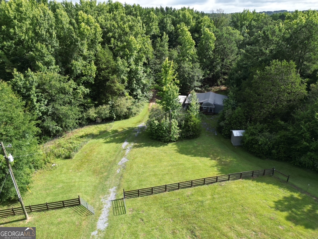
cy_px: 120
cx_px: 159
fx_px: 220
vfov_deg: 56.8
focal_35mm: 24
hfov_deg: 71.6
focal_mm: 6.72
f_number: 1.7
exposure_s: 1/1250
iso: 100
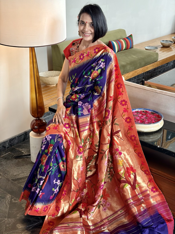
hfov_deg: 28.0
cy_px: 117
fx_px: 351
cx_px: 88
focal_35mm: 52
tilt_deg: -22.8
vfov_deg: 36.8
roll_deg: -0.4
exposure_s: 1/60
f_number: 1.6
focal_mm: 5.96
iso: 125
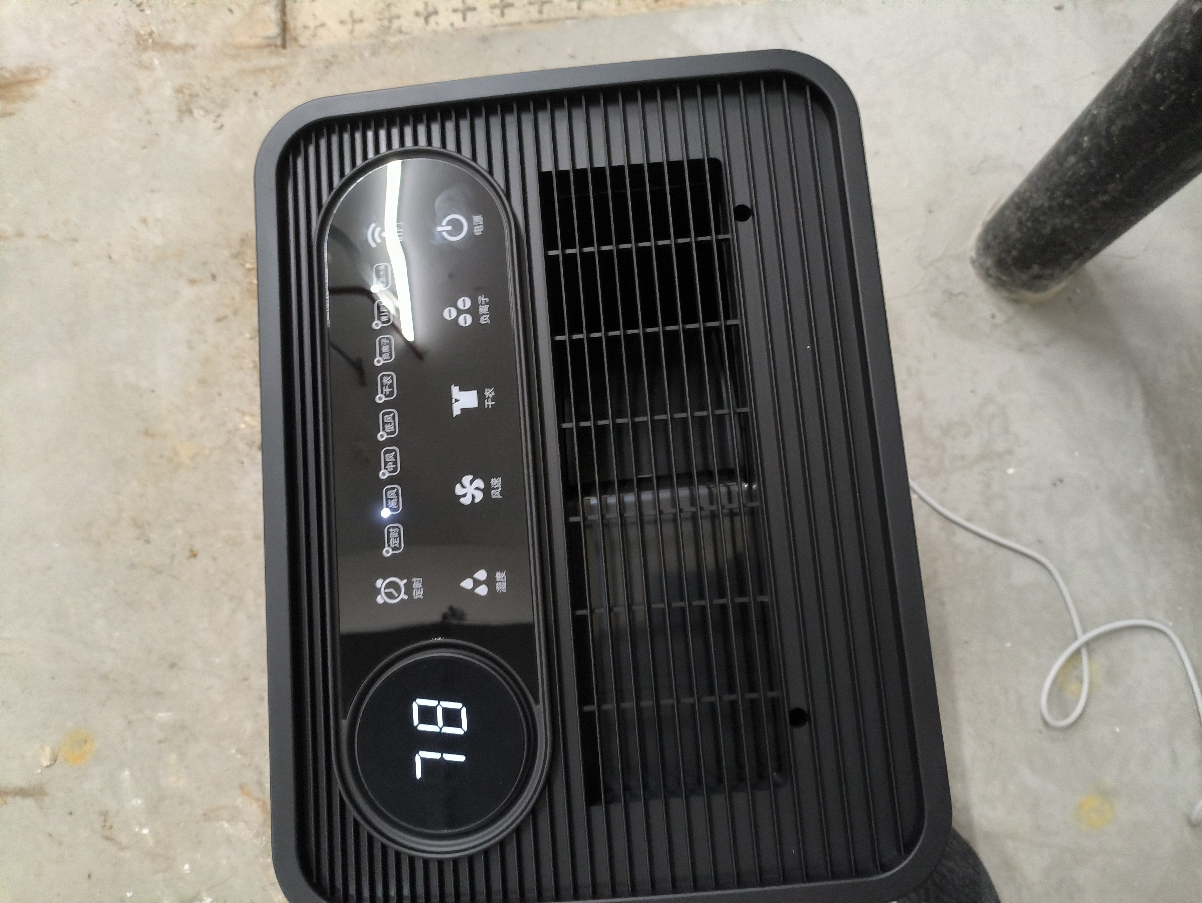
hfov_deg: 73.9
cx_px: 601
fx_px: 799
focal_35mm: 23
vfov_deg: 58.9
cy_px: 452
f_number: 1.79
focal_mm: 4.69
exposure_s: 1/25
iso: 1069
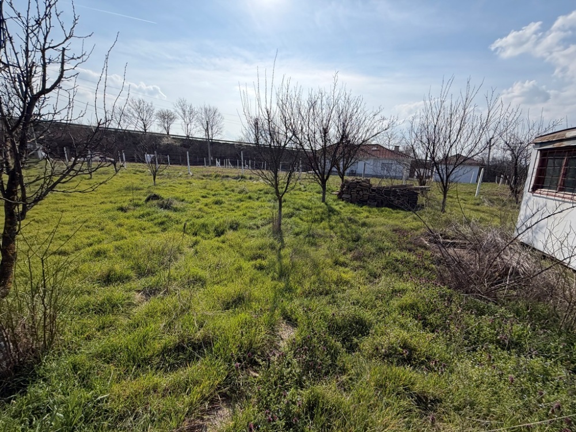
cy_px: 216
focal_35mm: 14
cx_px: 288
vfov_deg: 85.7
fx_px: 233
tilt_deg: -11.6
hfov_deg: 102.1
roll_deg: -5.5
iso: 20
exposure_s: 1/1368
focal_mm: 2.22
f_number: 2.2
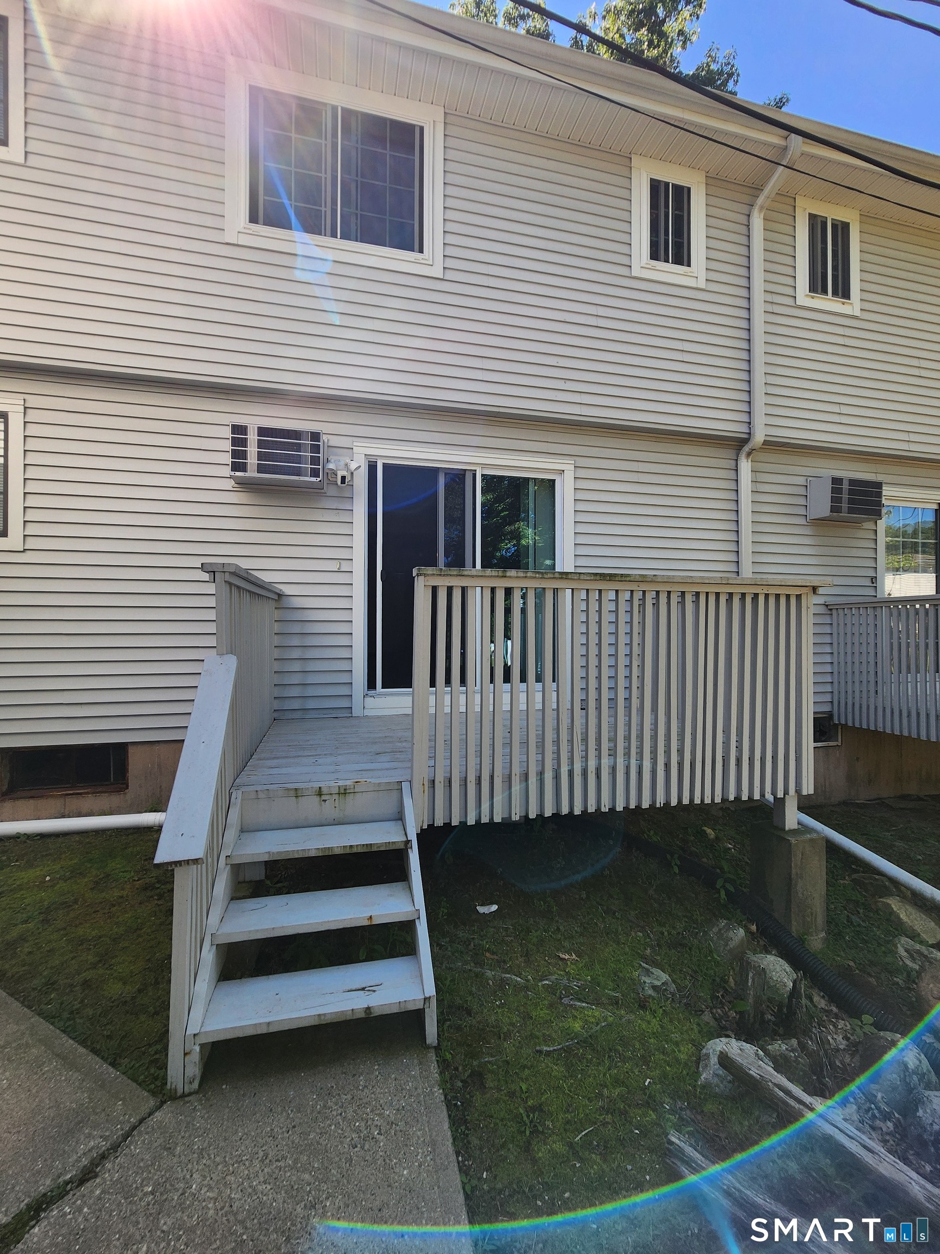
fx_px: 471
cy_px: 627
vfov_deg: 106.2
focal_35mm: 13
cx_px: 470
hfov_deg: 89.9
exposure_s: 1/529
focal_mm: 2.2
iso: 50
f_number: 2.2
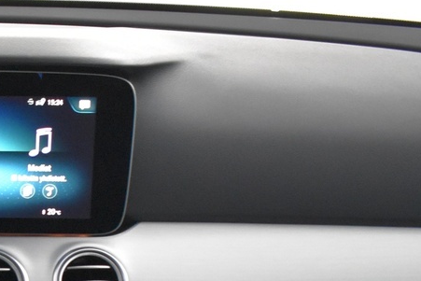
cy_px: 457
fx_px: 1135
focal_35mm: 97
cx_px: -106
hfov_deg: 19.6
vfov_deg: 13.1
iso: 3200
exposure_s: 1/30
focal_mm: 18
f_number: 3.5
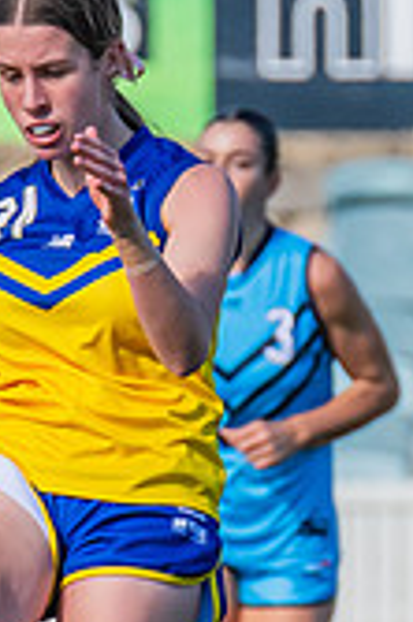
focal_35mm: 2389
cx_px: 22
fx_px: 41193
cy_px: 443
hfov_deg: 0.6
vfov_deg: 0.9
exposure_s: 1/1250
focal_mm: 380
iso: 800
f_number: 9
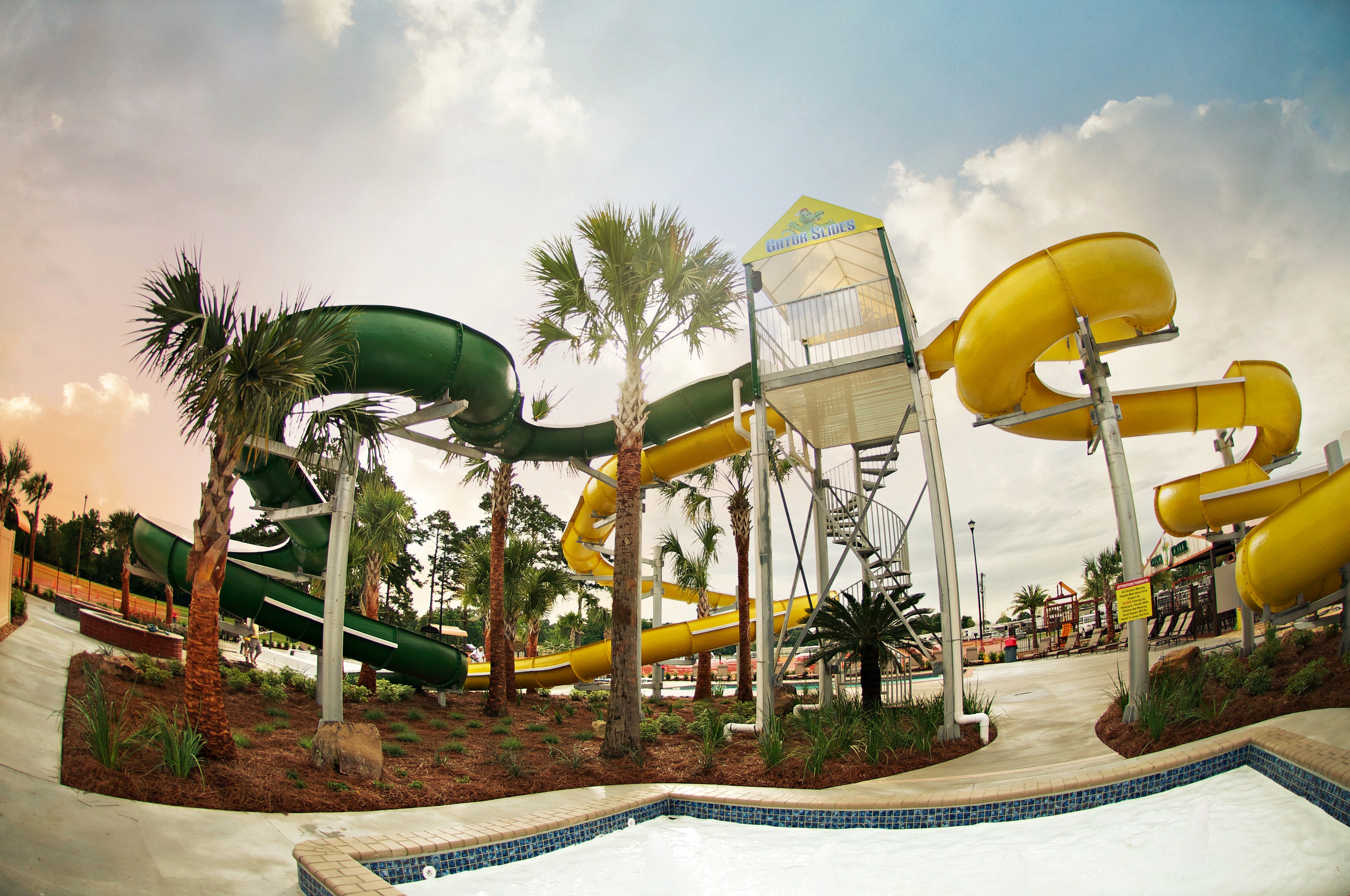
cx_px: 675
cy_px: 448
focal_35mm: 16
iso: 320
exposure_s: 1/1600
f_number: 2.8
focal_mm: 10.5
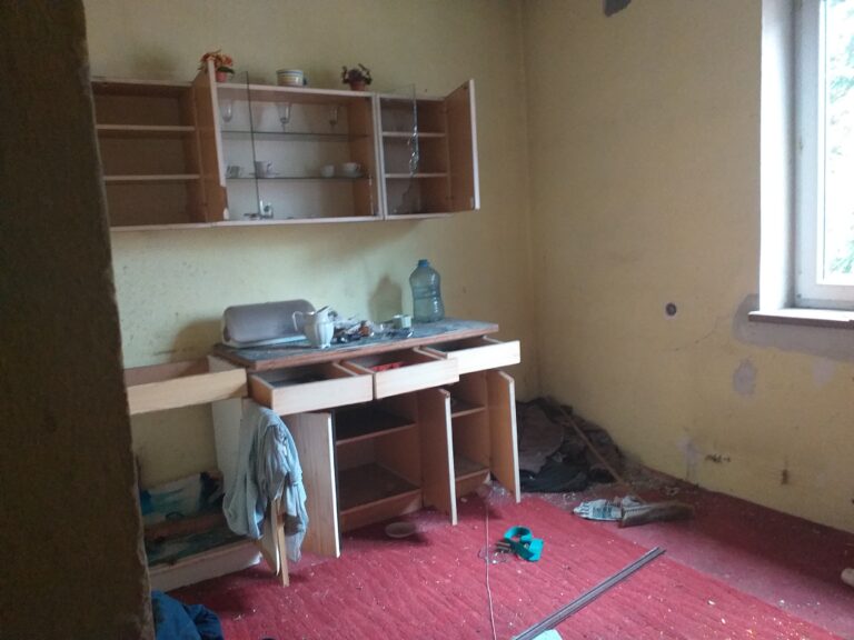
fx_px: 666
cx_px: 427
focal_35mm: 27
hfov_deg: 65.3
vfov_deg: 51.4
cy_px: 320
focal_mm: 3.6
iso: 320
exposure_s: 1/25
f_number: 1.9
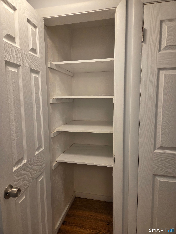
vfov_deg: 73.9
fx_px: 156
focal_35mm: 23
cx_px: 88
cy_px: 117
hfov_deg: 58.9
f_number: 1.8
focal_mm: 5.4
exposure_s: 1/120
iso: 125
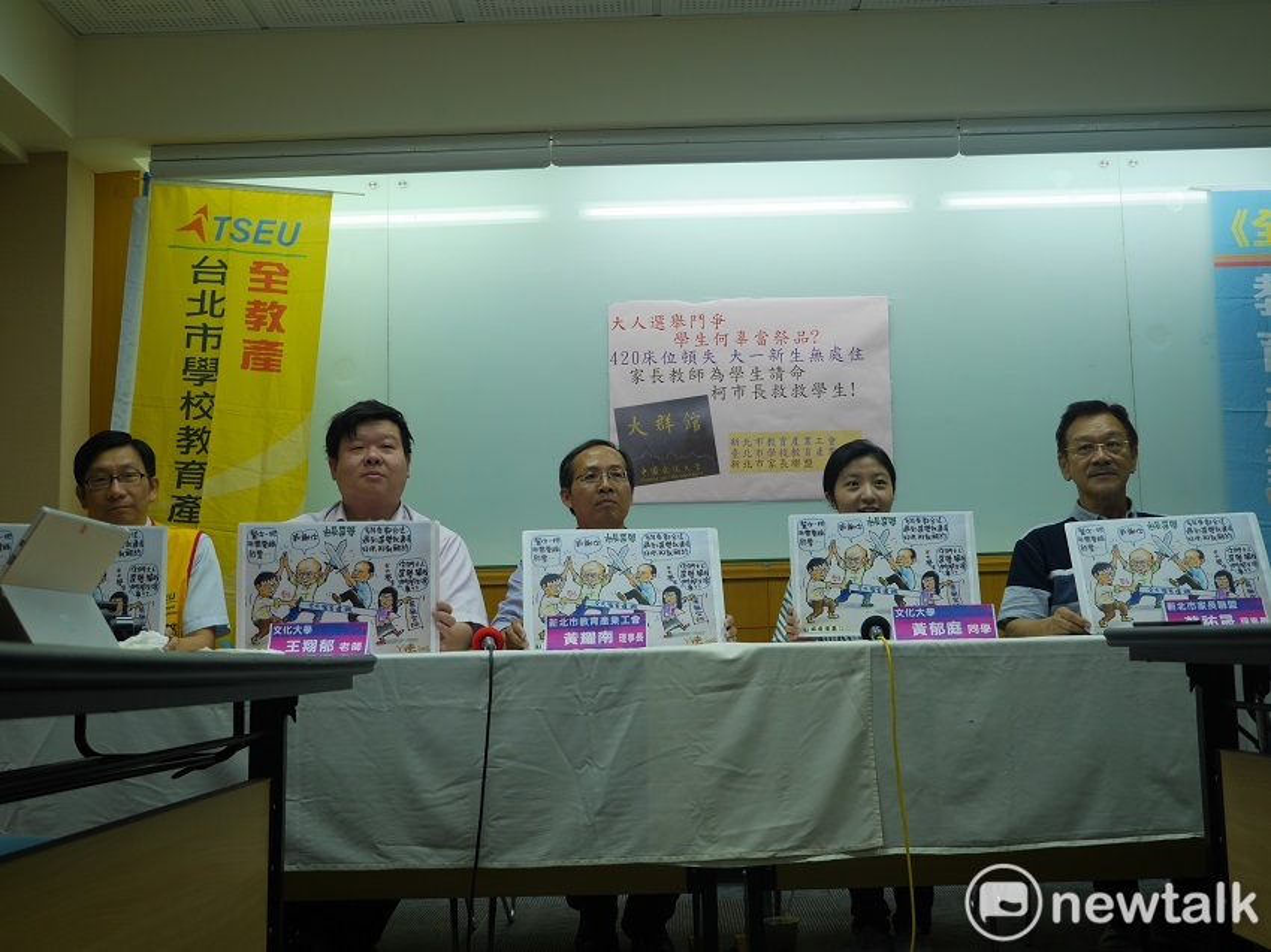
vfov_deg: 34.3
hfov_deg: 44.8
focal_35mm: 42
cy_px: 476
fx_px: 1542
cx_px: 636
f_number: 2.8
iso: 200
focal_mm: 21
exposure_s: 1/125
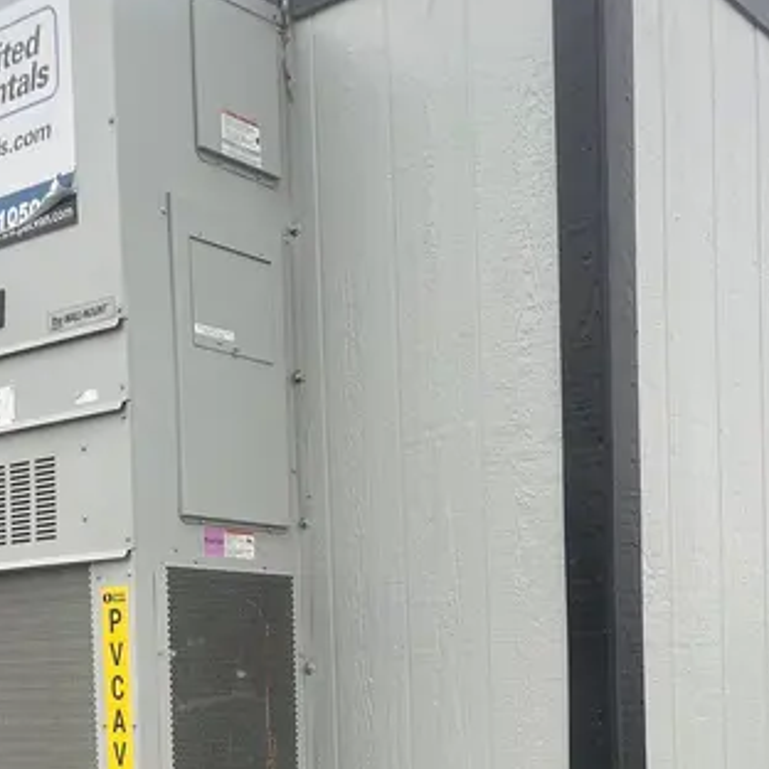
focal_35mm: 54
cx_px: 559
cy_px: 731
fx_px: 1357
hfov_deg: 31.2
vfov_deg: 29.9
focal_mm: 5.1
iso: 50
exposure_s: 1/121
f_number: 1.6
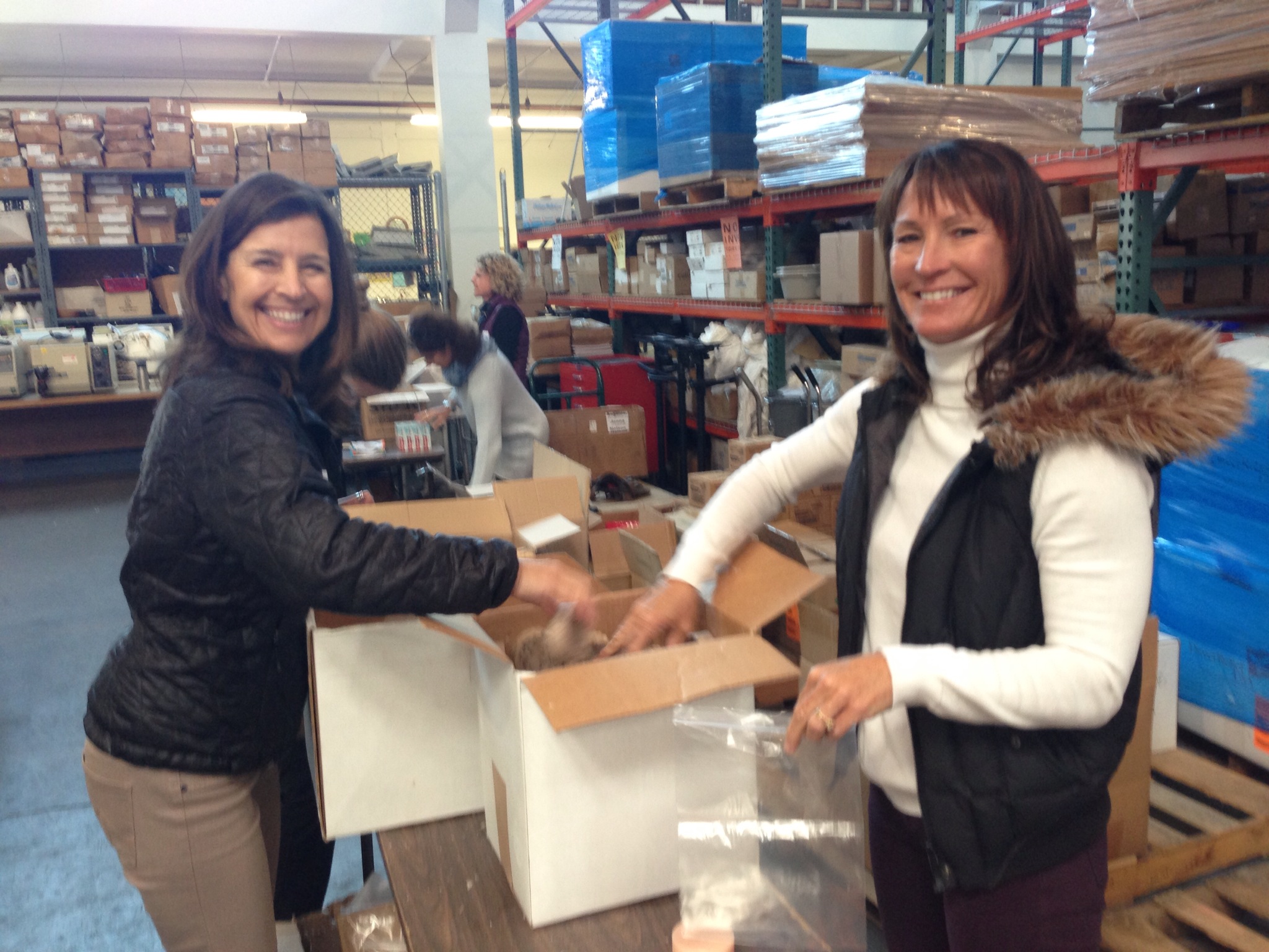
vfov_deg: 42.9
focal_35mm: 33
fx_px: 1210
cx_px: 634
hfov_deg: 55.4
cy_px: 476
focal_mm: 4.13
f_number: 2.4
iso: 100
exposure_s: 1/20
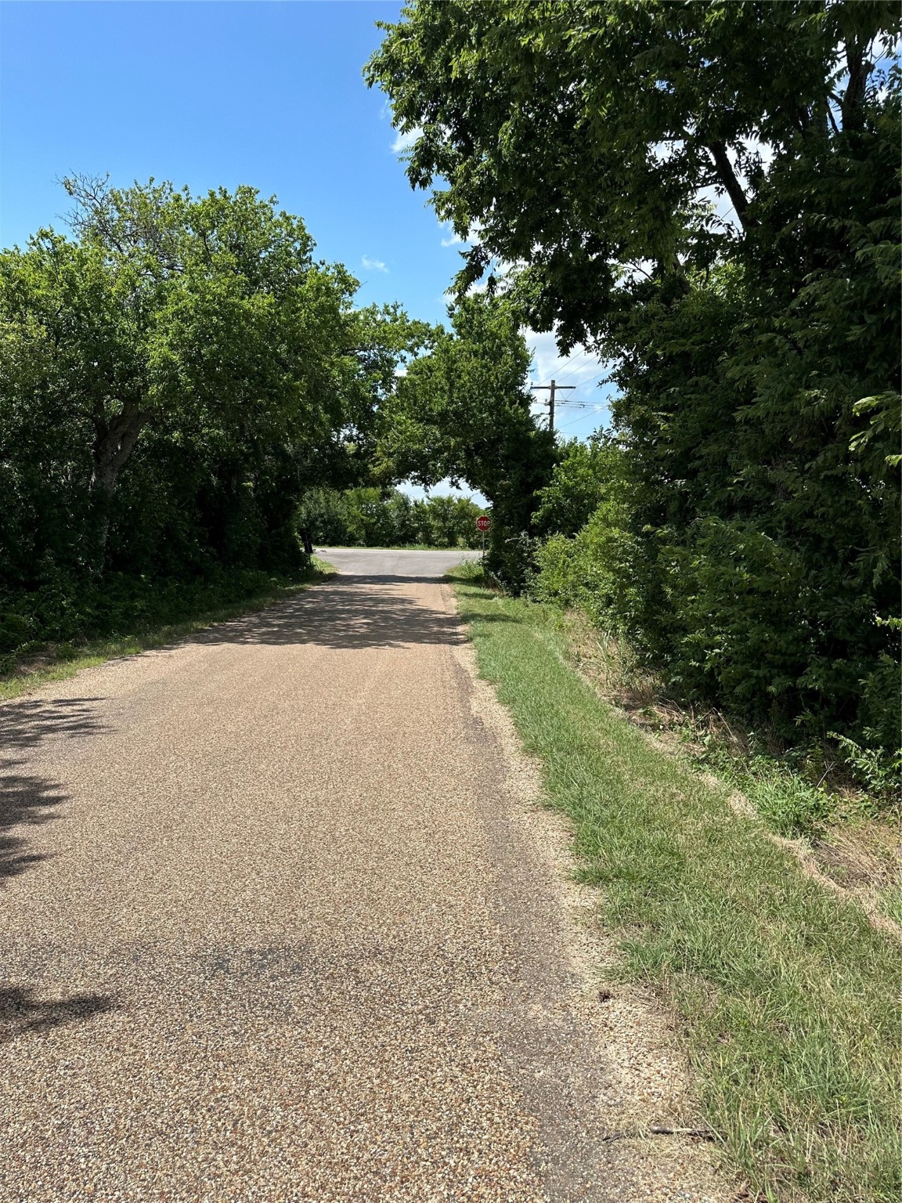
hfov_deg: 56.8
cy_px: 602
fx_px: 834
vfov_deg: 71.6
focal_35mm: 24
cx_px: 451
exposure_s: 1/4184
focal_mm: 6.86
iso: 80
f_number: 1.78
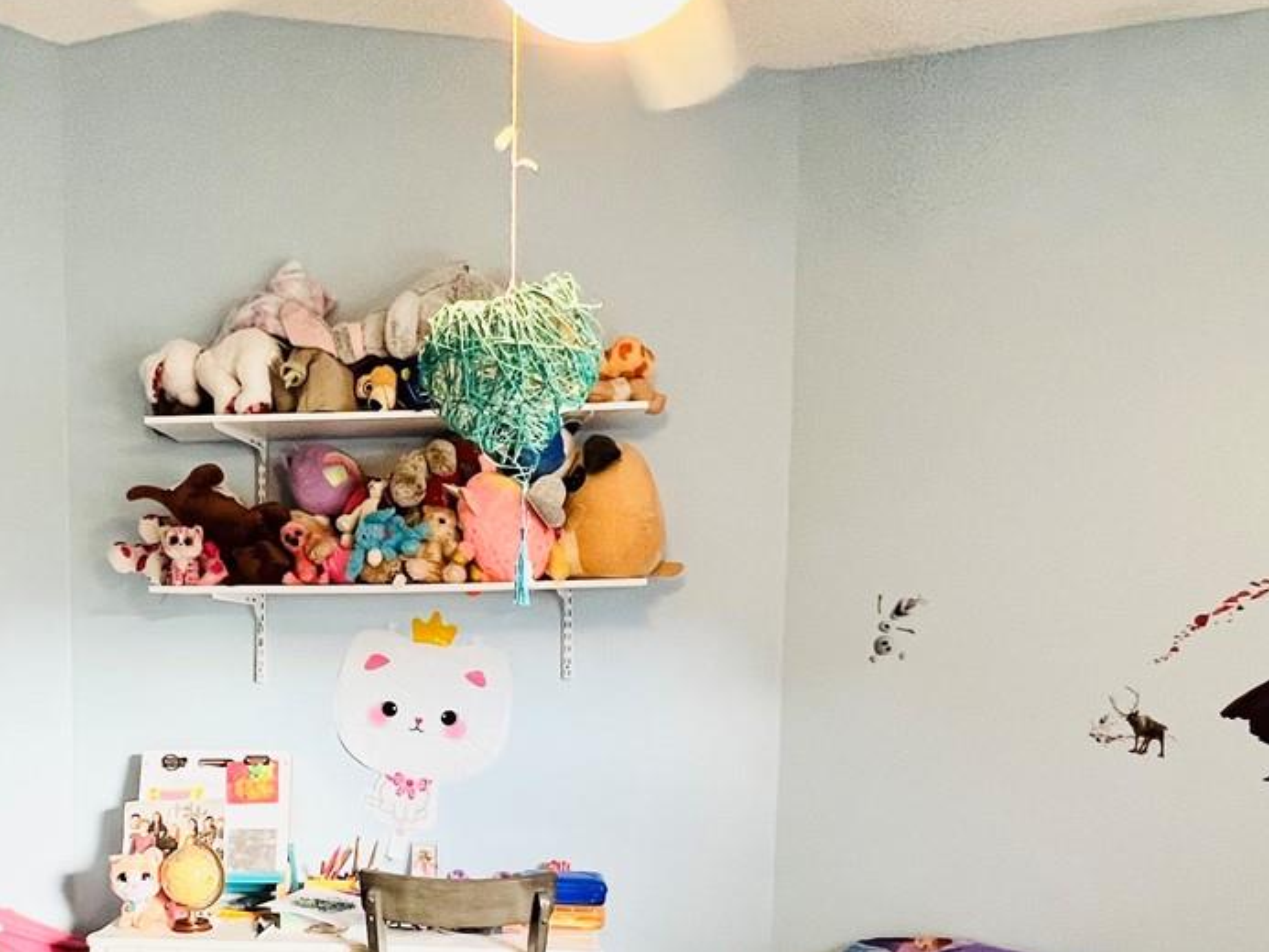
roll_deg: -0.1
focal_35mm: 30
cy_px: 721
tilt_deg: -5.5
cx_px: 396
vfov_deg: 45.1
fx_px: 1100
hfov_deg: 58.2
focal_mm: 1.57
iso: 200
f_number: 1.8
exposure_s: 1/60
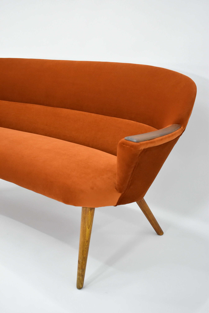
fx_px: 378
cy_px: 156
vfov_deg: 44.9
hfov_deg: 30.9
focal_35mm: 44
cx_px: 104
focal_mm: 29
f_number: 4.2
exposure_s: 1/125
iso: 2500
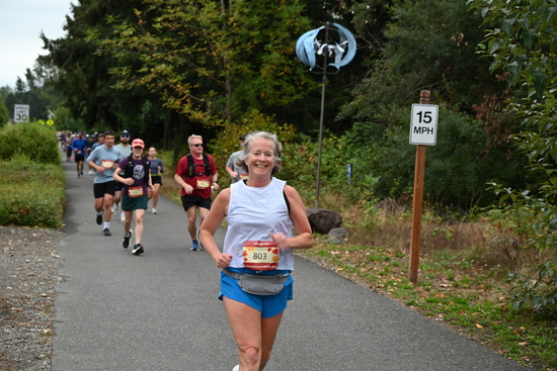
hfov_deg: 28.8
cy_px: 186
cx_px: 278
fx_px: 1083
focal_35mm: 70
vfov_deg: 19.5
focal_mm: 70
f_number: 6
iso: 400
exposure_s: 1/125
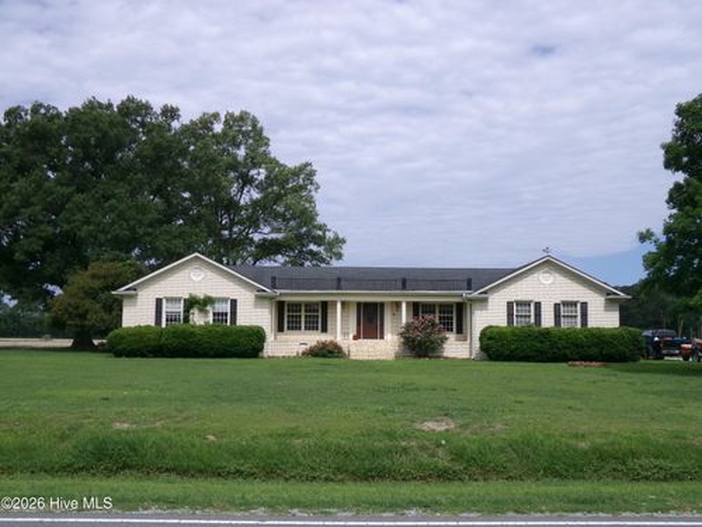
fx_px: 750
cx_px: 351
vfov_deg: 38.7
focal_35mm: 37
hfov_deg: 50.1
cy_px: 264
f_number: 11.85
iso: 100
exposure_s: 1/140
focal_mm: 6.6
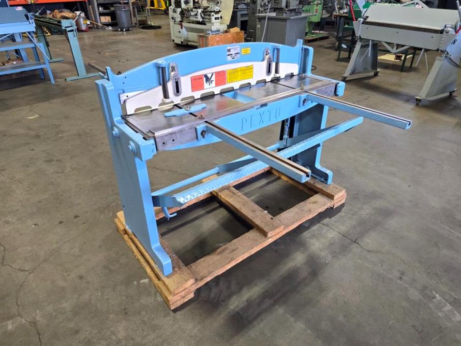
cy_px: 173
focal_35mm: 23
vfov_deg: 58.9
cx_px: 230
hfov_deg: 73.9
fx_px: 306
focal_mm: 6.3
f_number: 1.7
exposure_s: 1/120
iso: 200
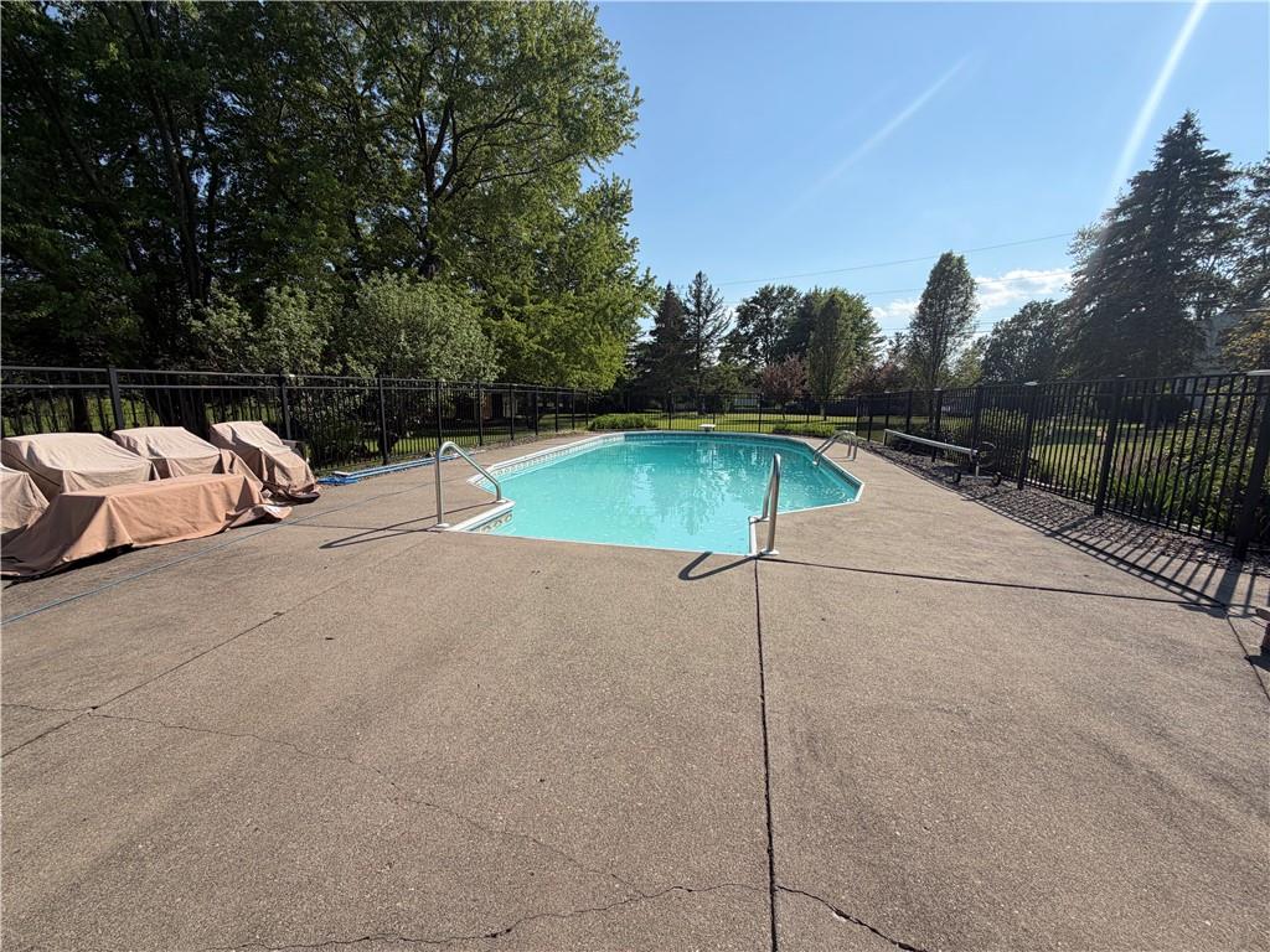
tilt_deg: -8.4
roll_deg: -0.6
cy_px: 476
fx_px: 514
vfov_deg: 85.7
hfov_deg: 102.1
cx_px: 635
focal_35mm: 14
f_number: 2.2
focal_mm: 2.22
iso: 20
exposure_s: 1/1001
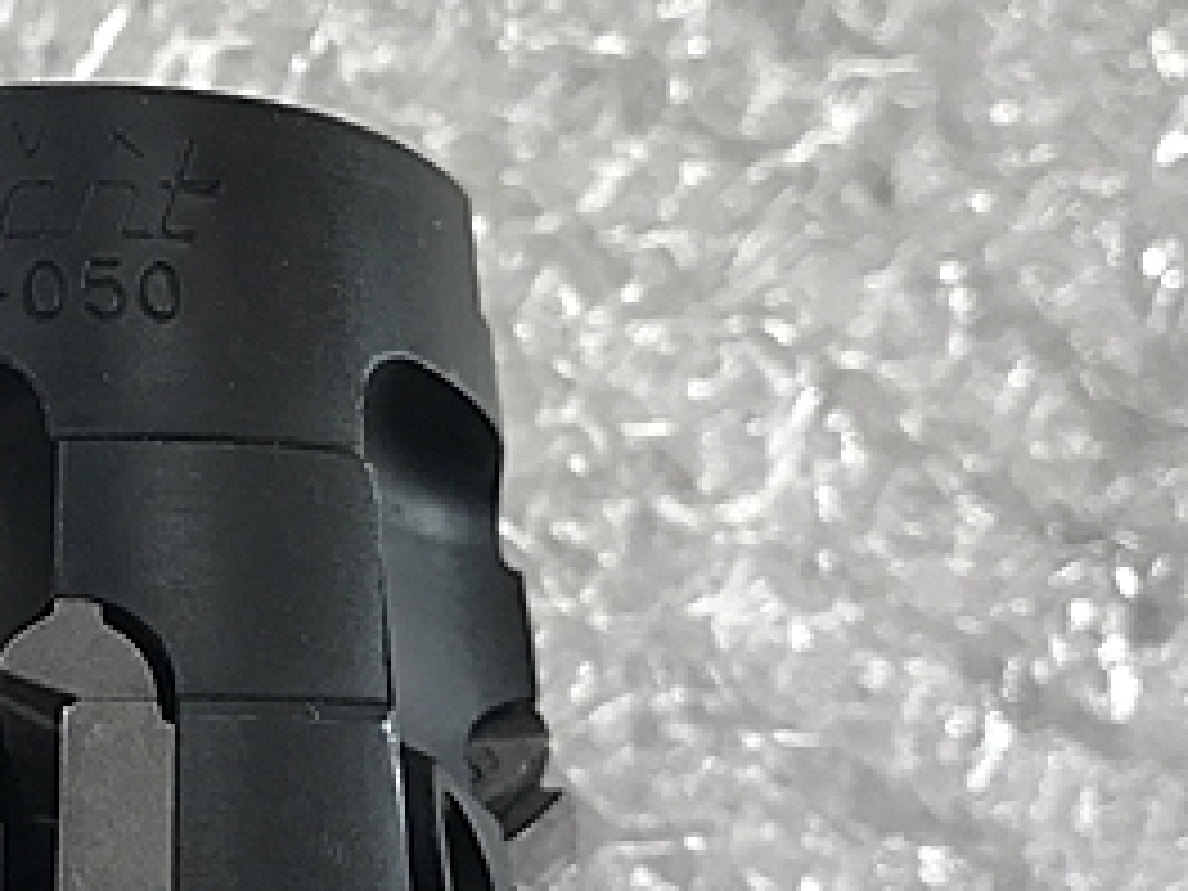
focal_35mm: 68
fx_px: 2334
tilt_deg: -76.1
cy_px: 472
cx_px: -54
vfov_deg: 21.6
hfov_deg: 26.7
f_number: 1.8
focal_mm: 3.99
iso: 25
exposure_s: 1/30
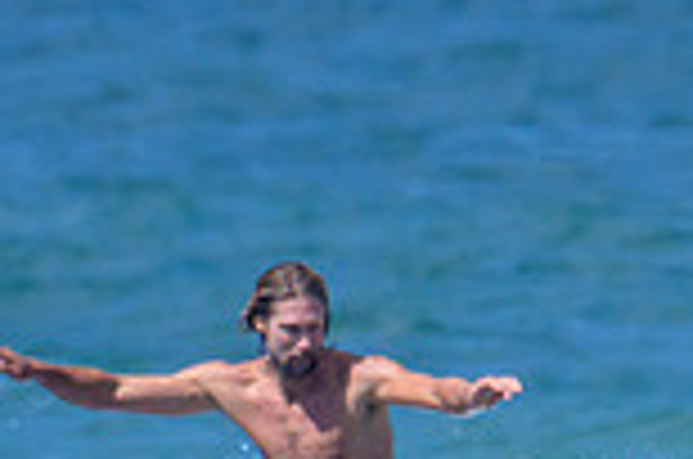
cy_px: 589
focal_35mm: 4106
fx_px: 78877
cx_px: 331
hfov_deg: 0.5
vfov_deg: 0.3
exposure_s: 1/2000
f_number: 11
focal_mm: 800
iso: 800
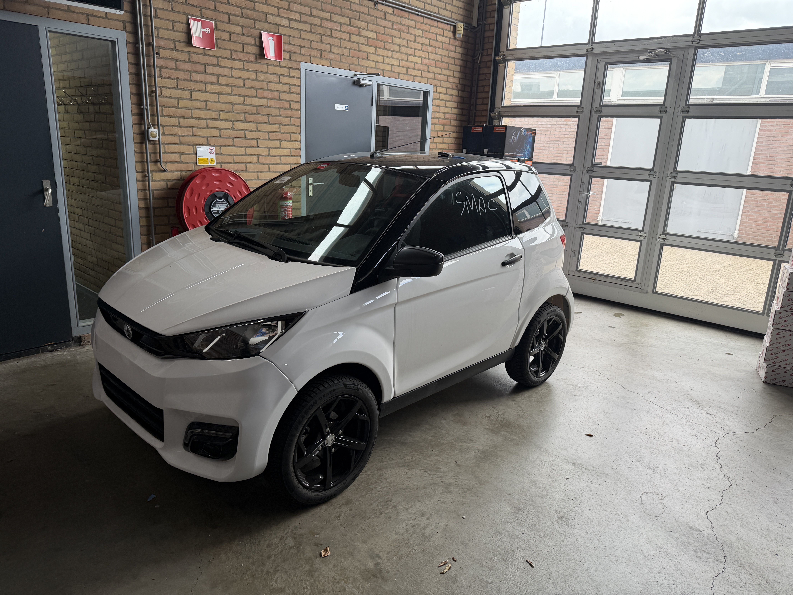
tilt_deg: -15.7
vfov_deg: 56.8
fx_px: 550
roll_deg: -2.5
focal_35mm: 24
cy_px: 298
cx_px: 396
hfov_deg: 71.6
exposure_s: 1/128
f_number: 1.78
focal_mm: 6.76
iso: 80
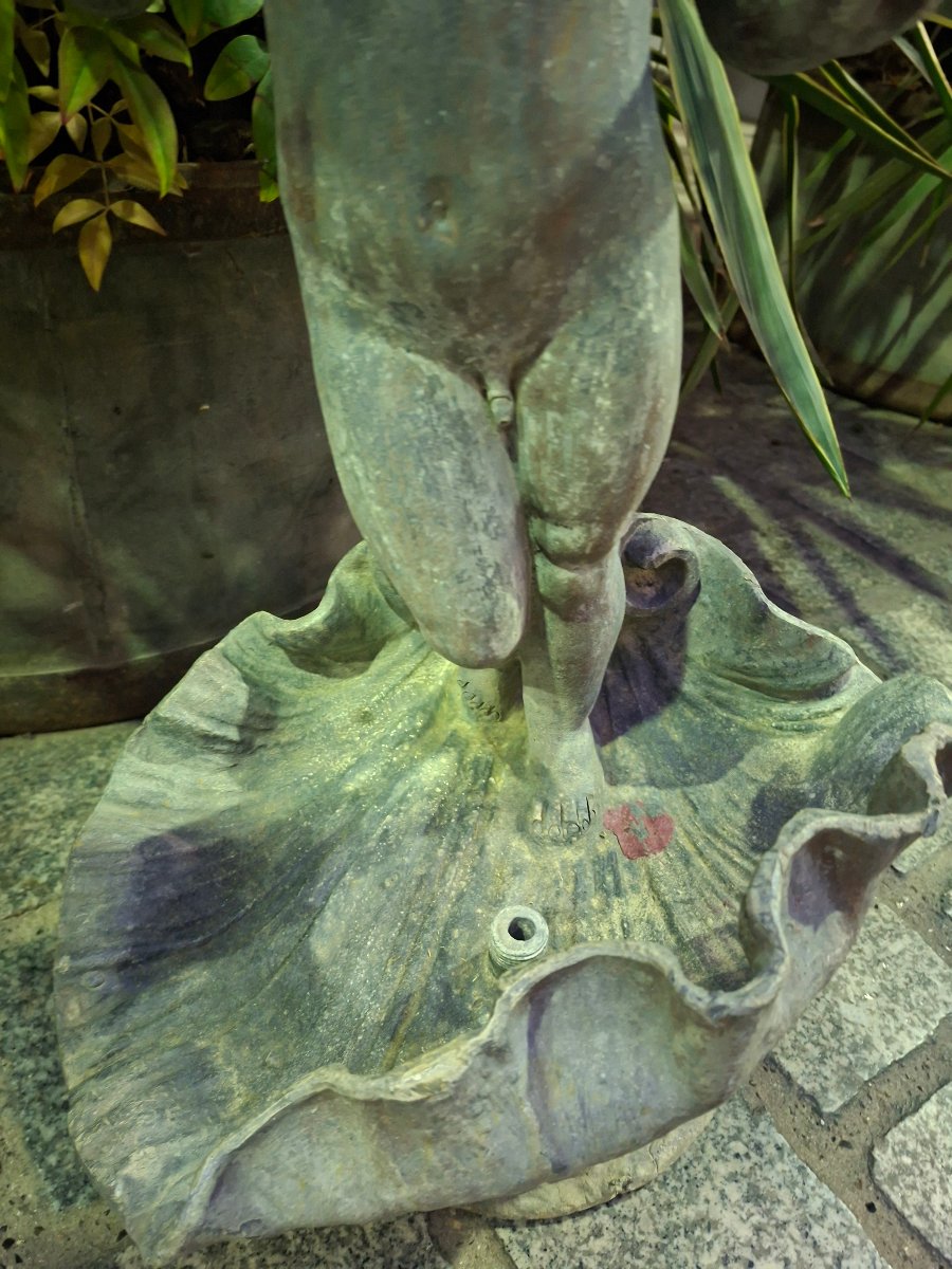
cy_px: 634
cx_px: 476
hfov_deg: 58.9
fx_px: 843
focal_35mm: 23
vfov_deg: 73.9
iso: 800
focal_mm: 5.54
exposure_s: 1/20
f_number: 1.8
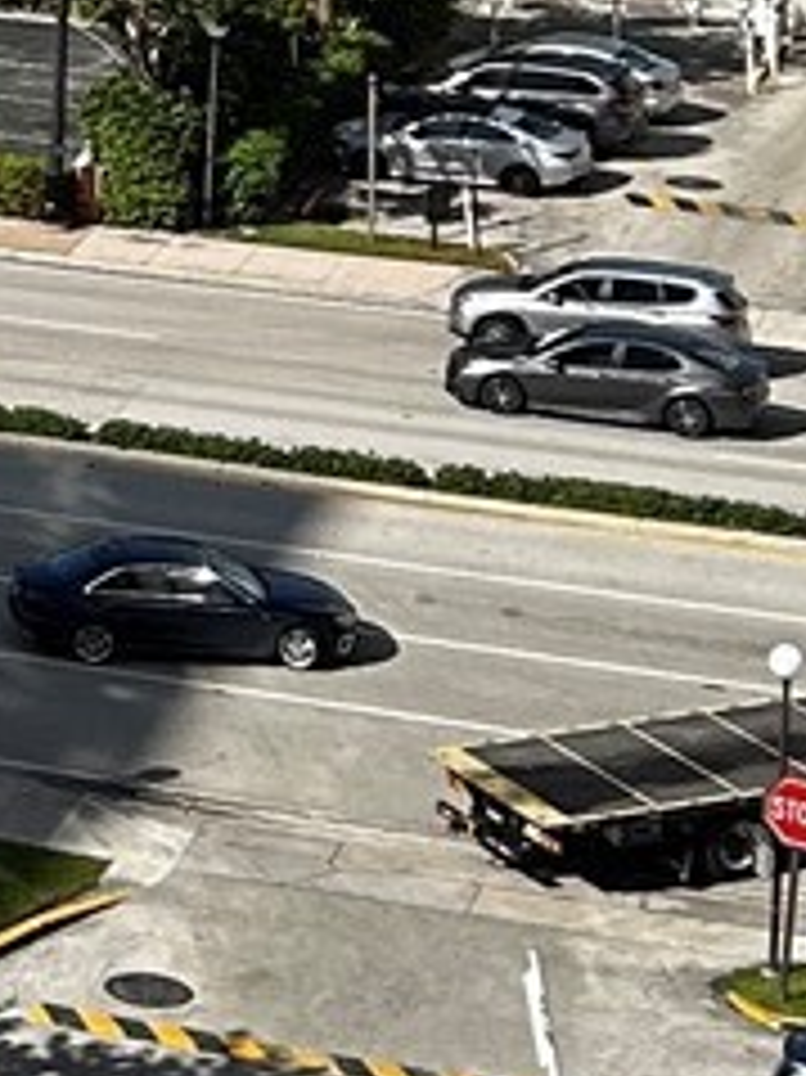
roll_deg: -1.5
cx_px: -1058
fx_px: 5407
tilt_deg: -10.4
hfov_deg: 7.9
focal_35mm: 174
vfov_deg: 11.1
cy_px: -374
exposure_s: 1/3831
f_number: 1.5
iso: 50
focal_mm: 5.7
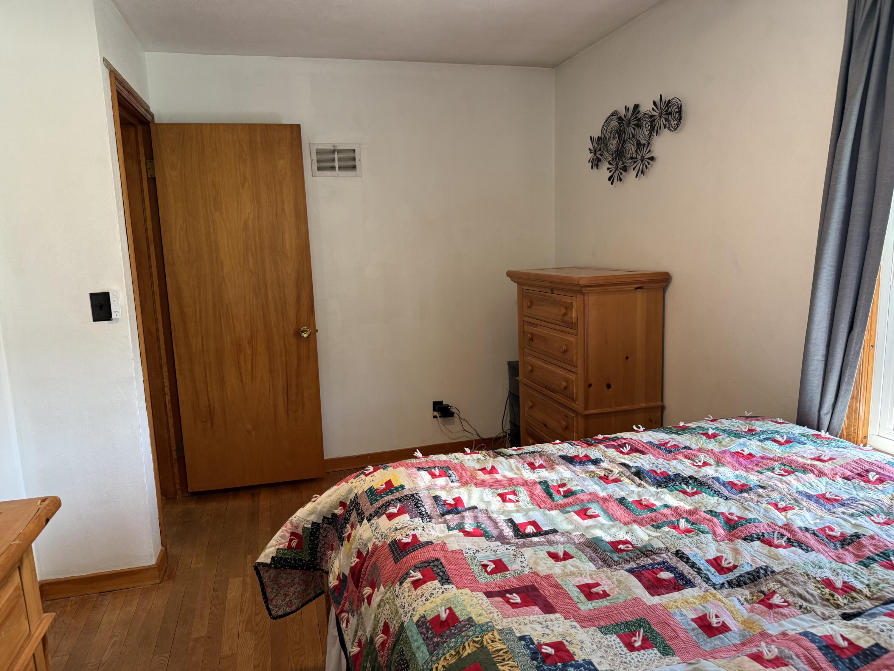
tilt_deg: -8.4
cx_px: 447
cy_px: 336
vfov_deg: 56.8
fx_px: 620
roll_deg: +2.1
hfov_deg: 71.6
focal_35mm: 24
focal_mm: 6.76
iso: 200
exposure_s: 1/60
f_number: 1.78
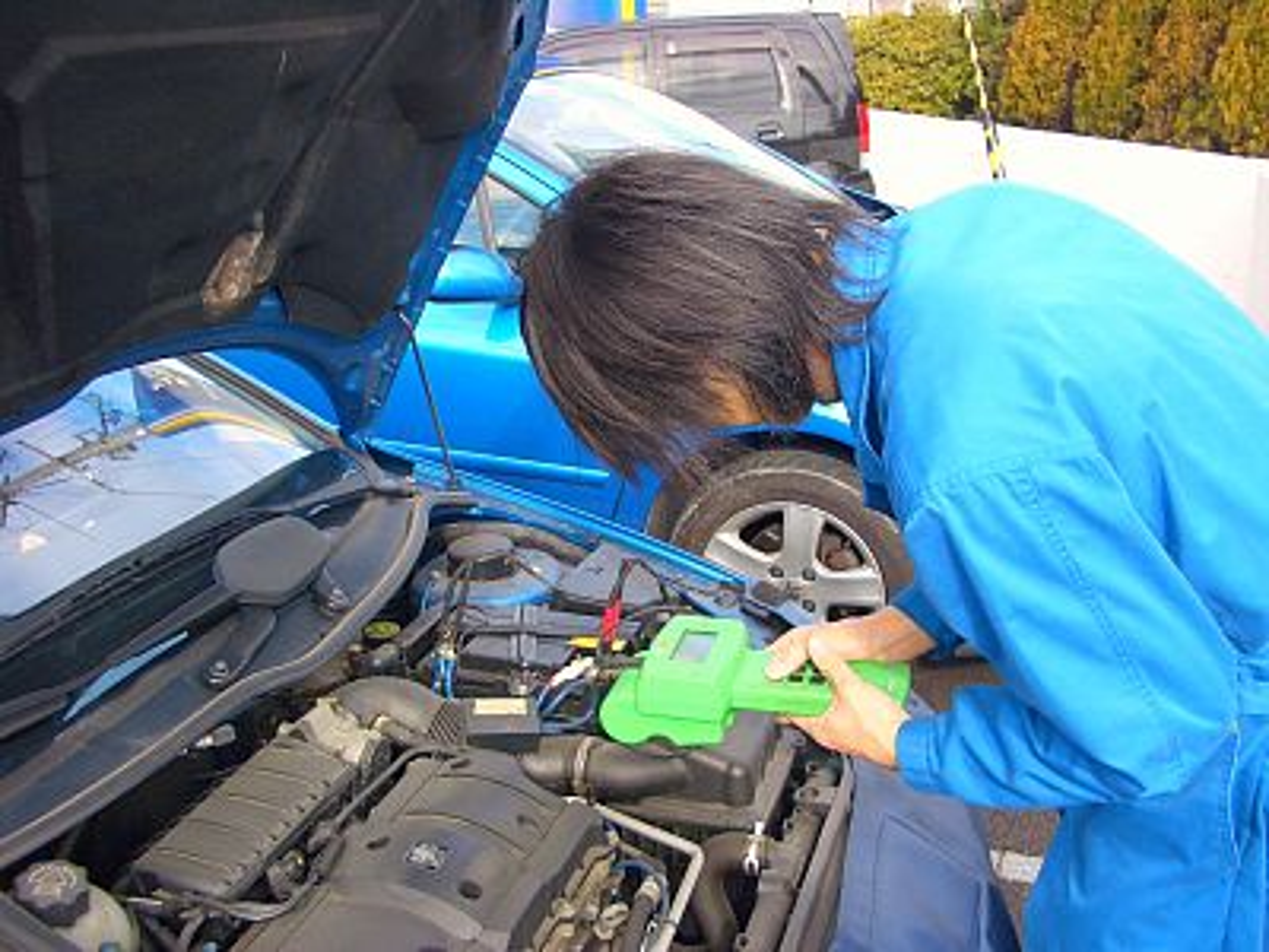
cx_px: 634
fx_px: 1283
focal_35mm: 35
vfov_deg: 40.7
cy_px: 476
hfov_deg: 52.6
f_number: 2.6
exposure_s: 1/200
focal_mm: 5.8
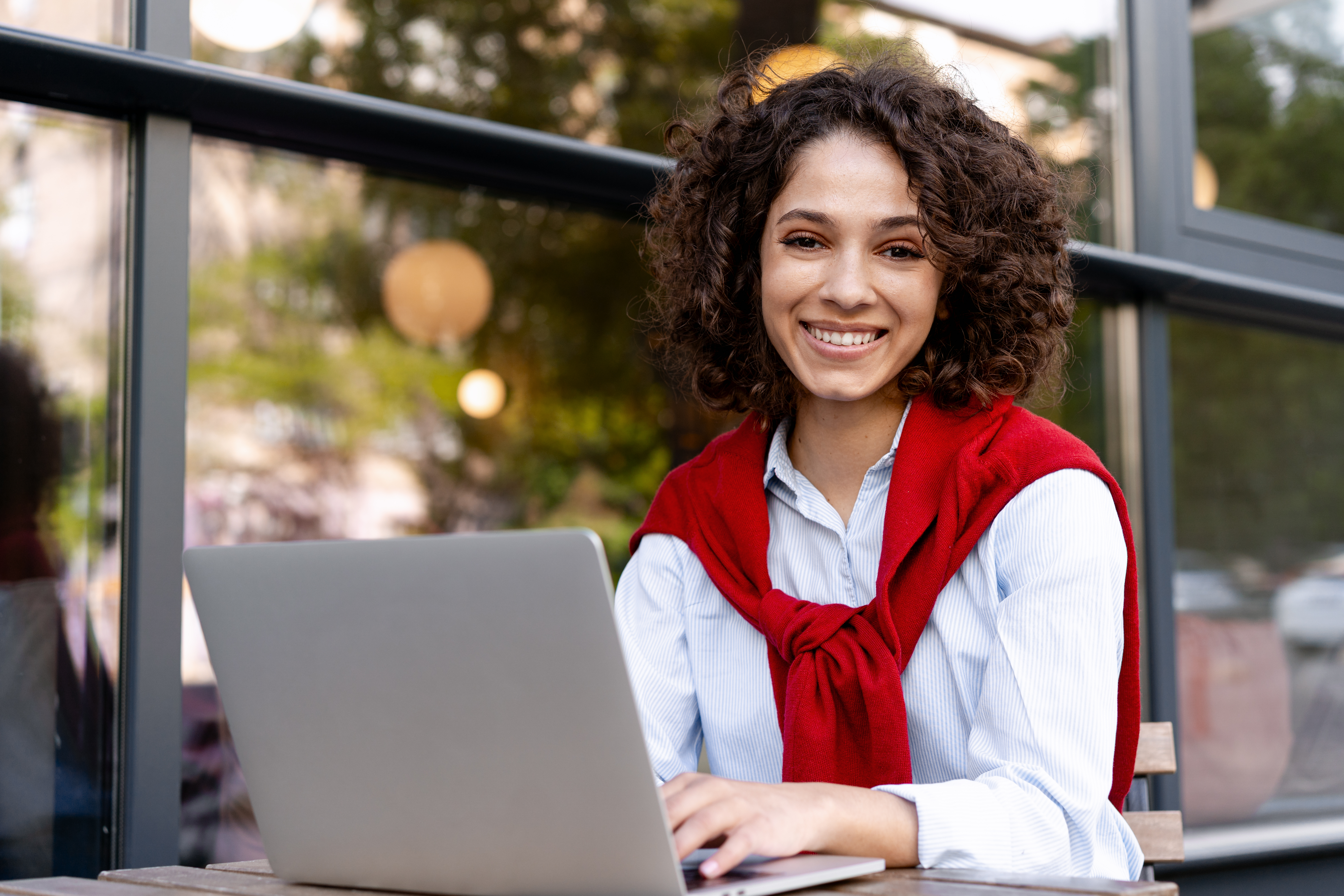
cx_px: 672
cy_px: 448
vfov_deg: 24.6
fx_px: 2053
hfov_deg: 36.2
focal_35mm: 55
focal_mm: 55
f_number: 3.5
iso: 200
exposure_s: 1/320
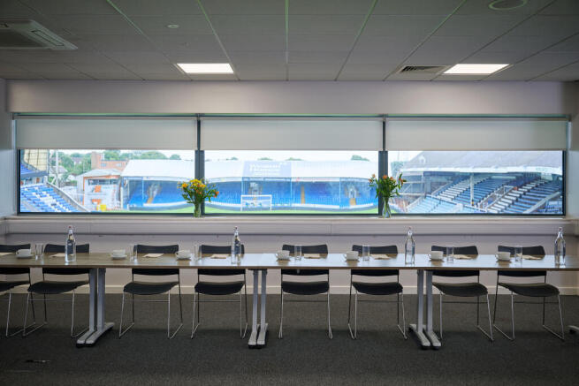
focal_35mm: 33
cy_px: 193
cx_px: 290
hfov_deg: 57.2
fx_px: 531
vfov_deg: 40.0
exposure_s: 1/50
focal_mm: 33
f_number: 3.5
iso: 100
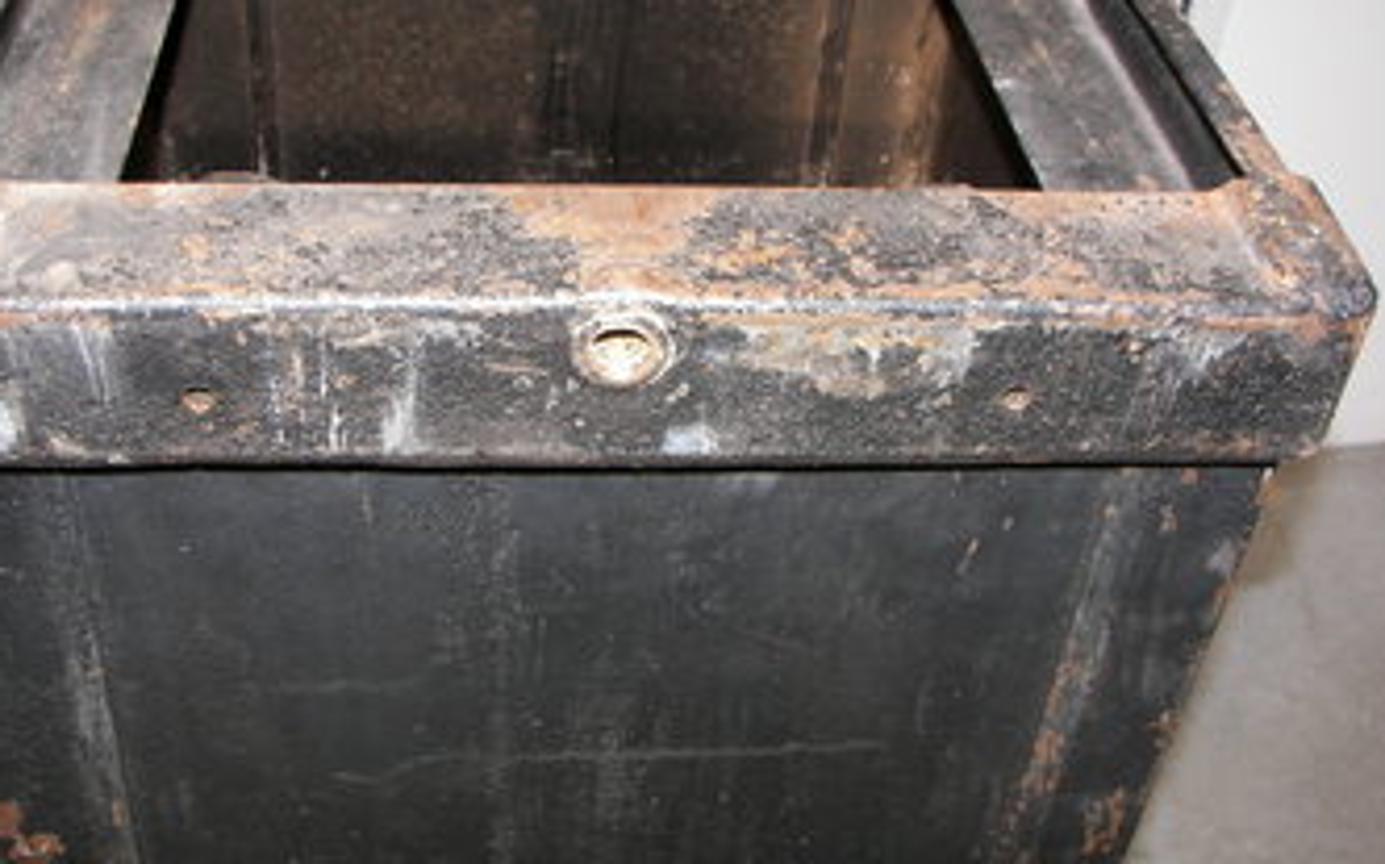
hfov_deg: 43.4
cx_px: 613
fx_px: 1735
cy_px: 288
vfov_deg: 27.8
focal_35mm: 46
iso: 100
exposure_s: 1/30
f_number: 2.8
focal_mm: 6
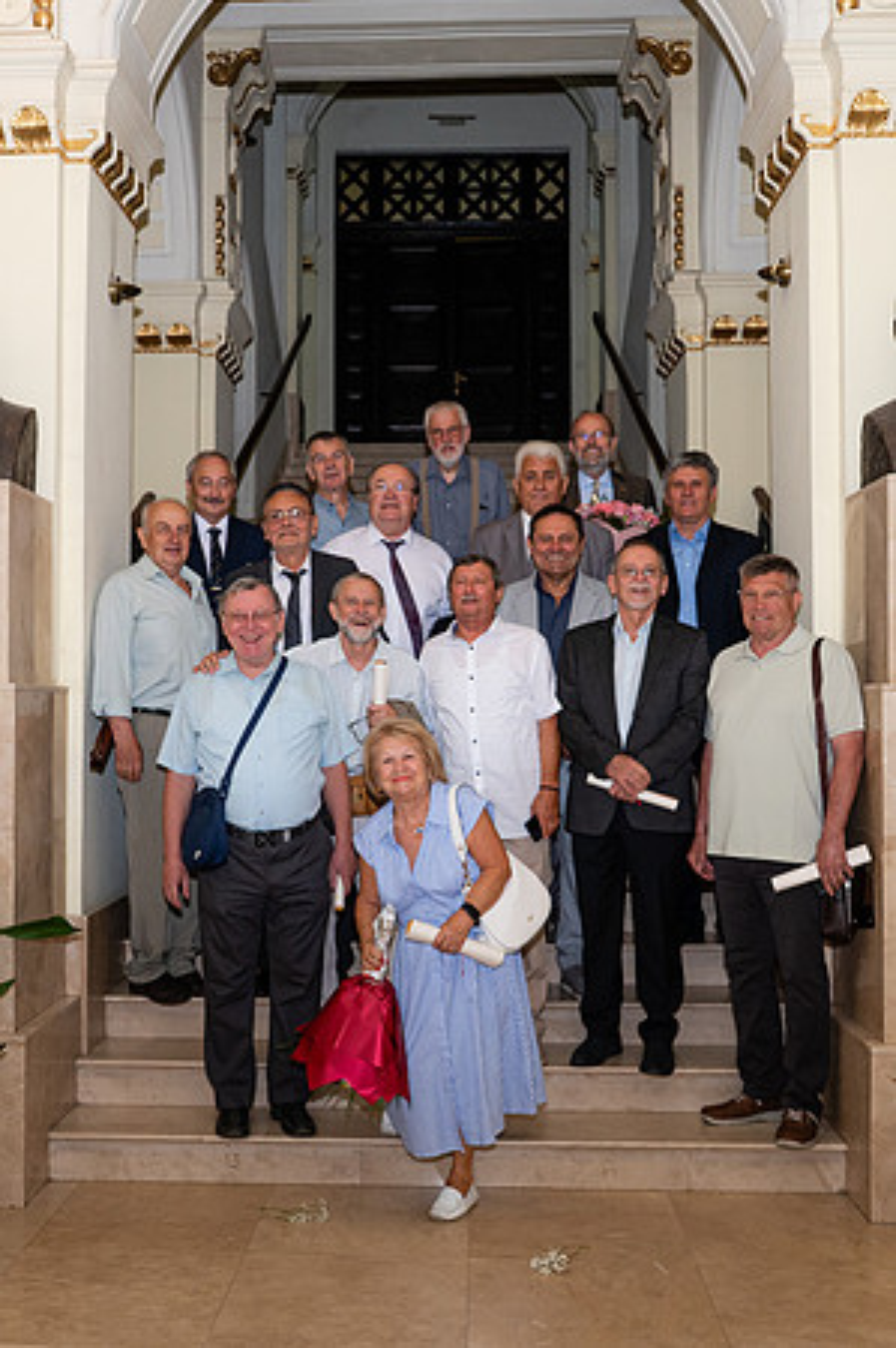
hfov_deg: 34.4
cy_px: 675
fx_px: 1443
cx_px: 377
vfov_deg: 50.1
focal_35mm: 39
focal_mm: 25.5
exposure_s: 1/200
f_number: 5
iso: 2500
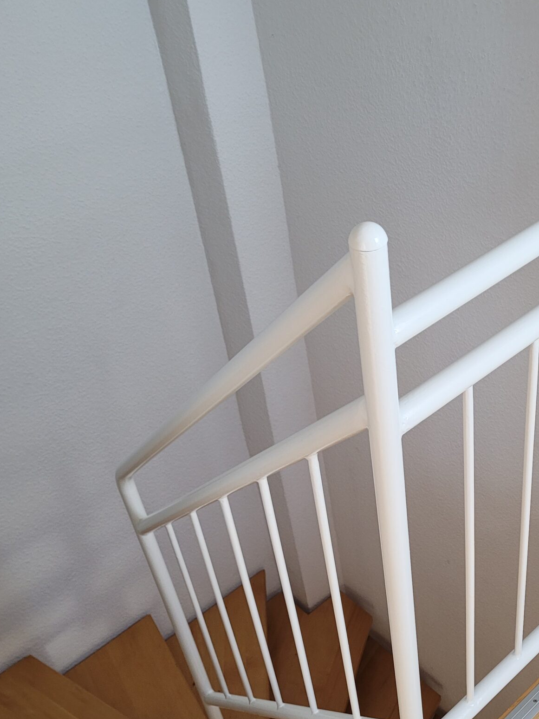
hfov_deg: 32.7
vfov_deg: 43.4
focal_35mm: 43
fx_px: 893
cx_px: 427
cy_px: 461
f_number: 1.8
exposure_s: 1/100
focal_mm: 5.4
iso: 160
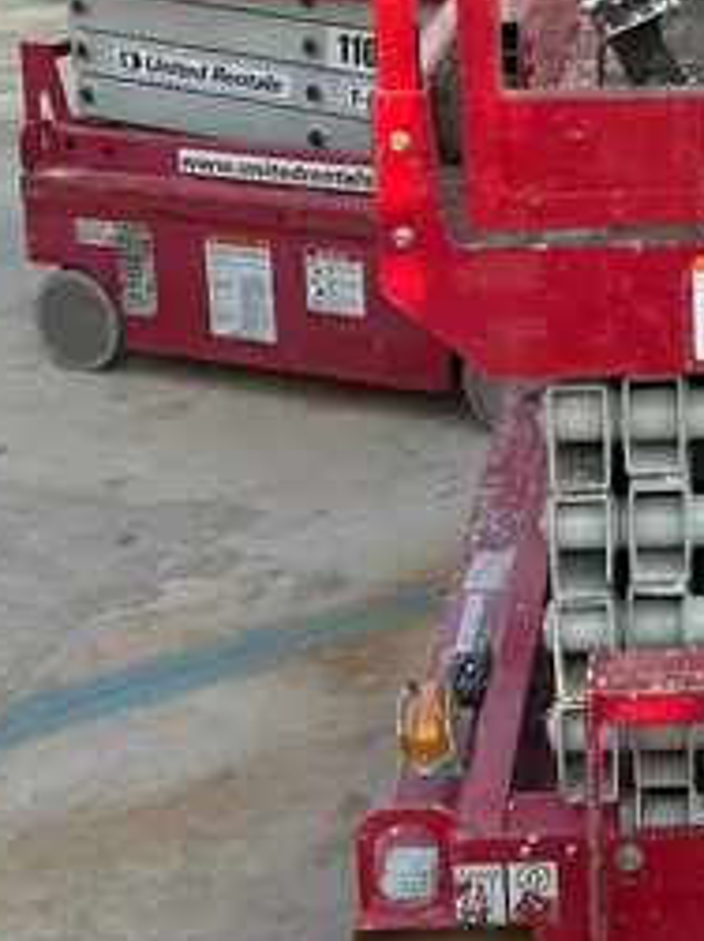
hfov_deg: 18.5
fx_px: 2063
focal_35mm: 76
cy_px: 24
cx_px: 798
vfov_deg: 24.6
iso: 50
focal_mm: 5.7
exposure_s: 1/646
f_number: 1.5
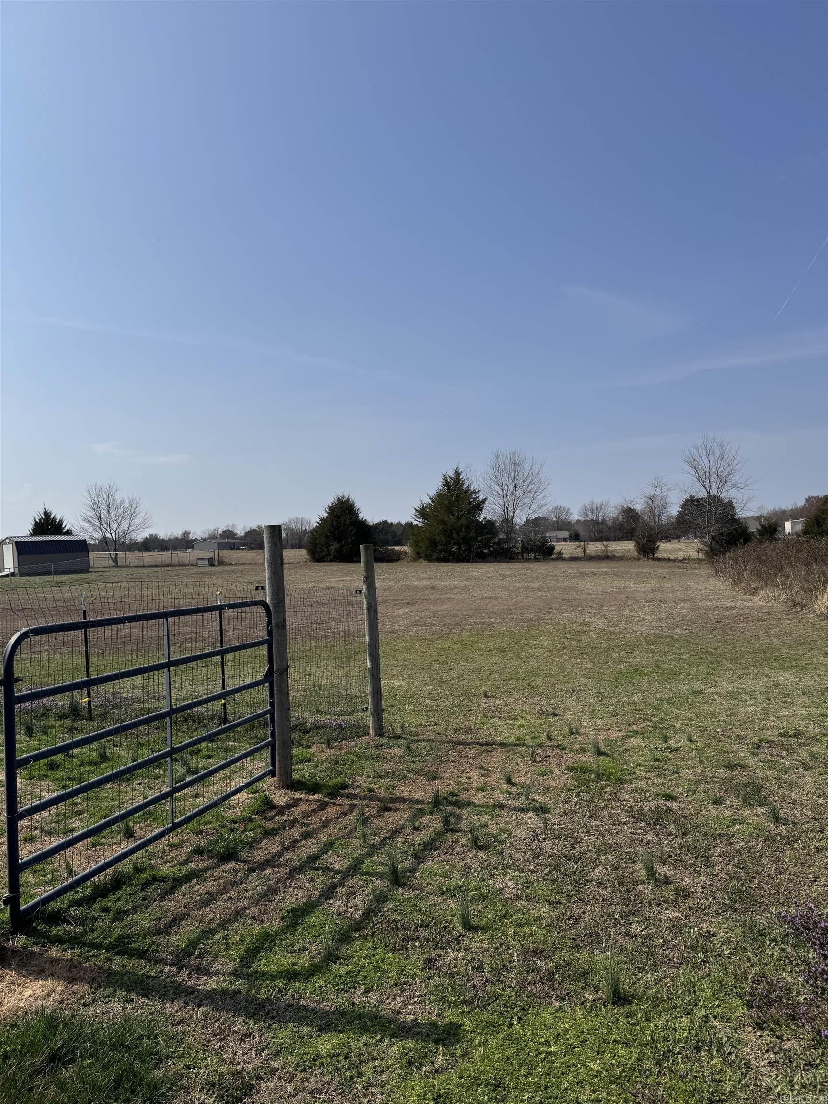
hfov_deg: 56.8
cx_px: 414
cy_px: 552
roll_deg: +4.8
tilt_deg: -0.9
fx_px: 765
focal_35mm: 24
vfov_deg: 71.6
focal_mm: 6.76
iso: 80
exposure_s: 1/7937
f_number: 1.78
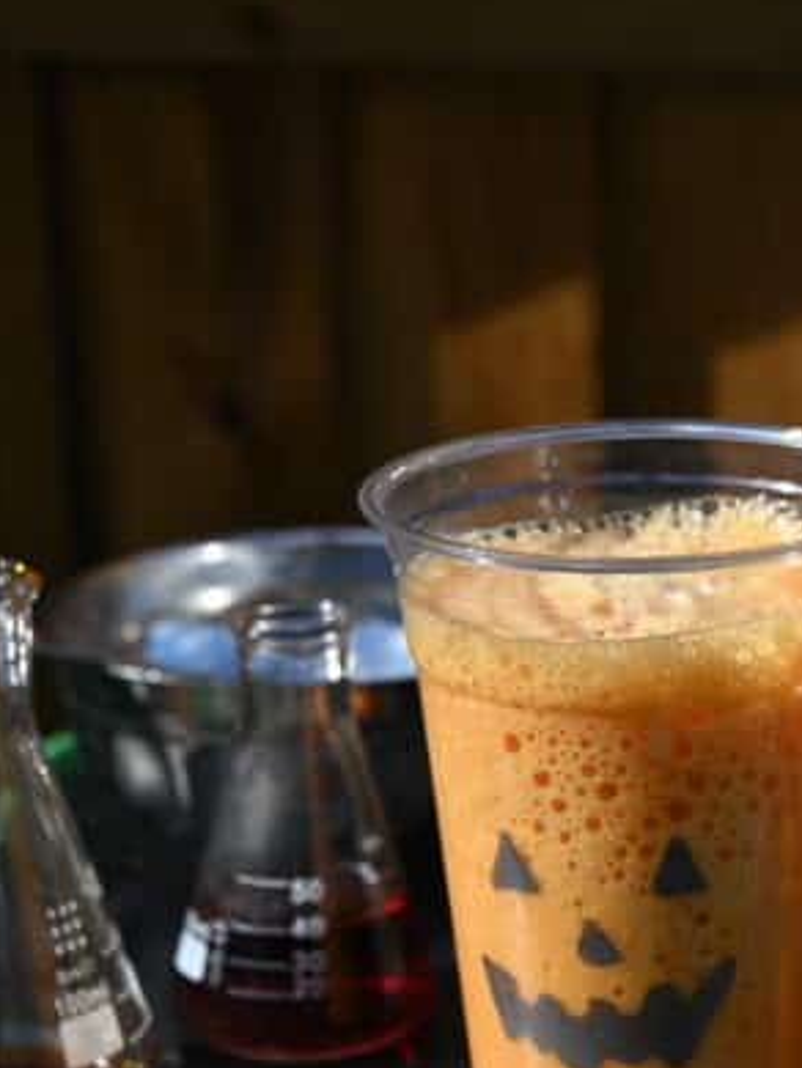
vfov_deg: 13.3
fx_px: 4569
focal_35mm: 148
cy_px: 685
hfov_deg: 9.9
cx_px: 912
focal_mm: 78
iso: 100
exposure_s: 1/250
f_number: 6.3
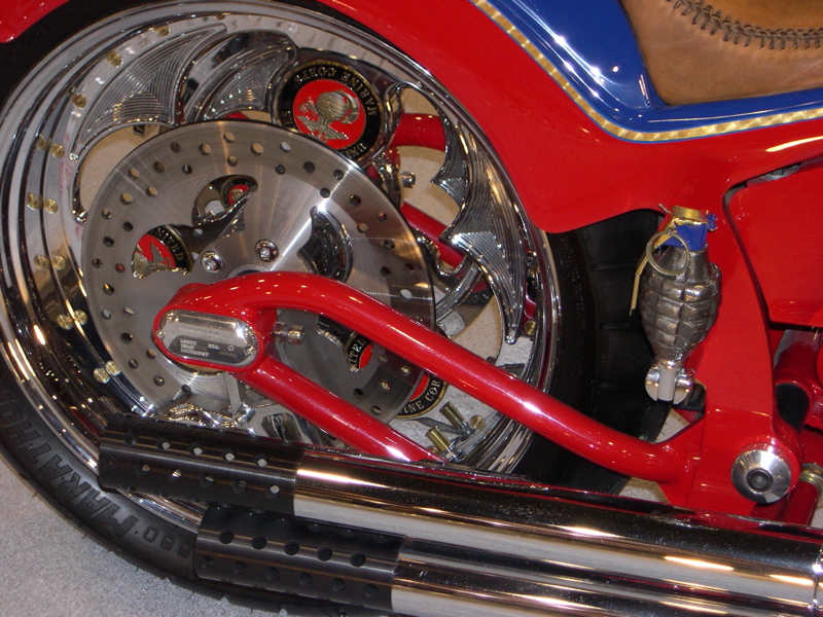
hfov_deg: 17.3
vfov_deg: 13.0
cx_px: 412
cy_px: 308
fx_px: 2710
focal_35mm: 114
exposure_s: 1/60
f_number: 4.9
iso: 217
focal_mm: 24
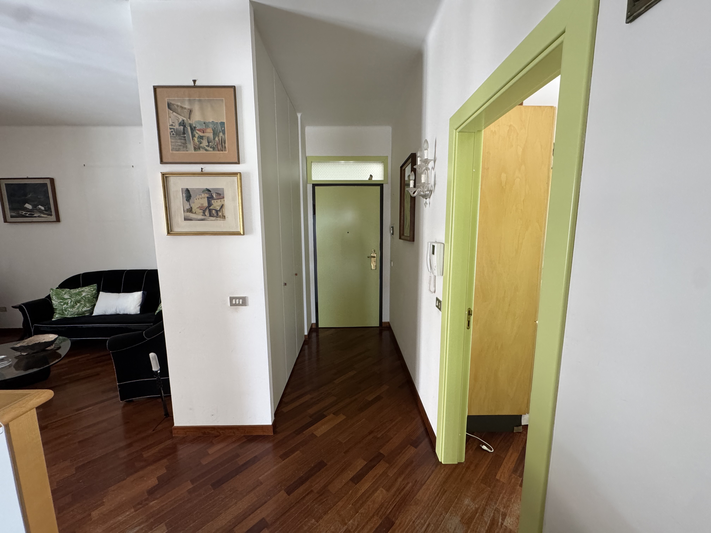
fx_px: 288
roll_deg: +0.9
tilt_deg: -8.0
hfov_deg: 102.1
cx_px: 356
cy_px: 266
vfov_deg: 85.7
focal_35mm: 14
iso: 320
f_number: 2.2
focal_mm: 2.22
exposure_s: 1/79
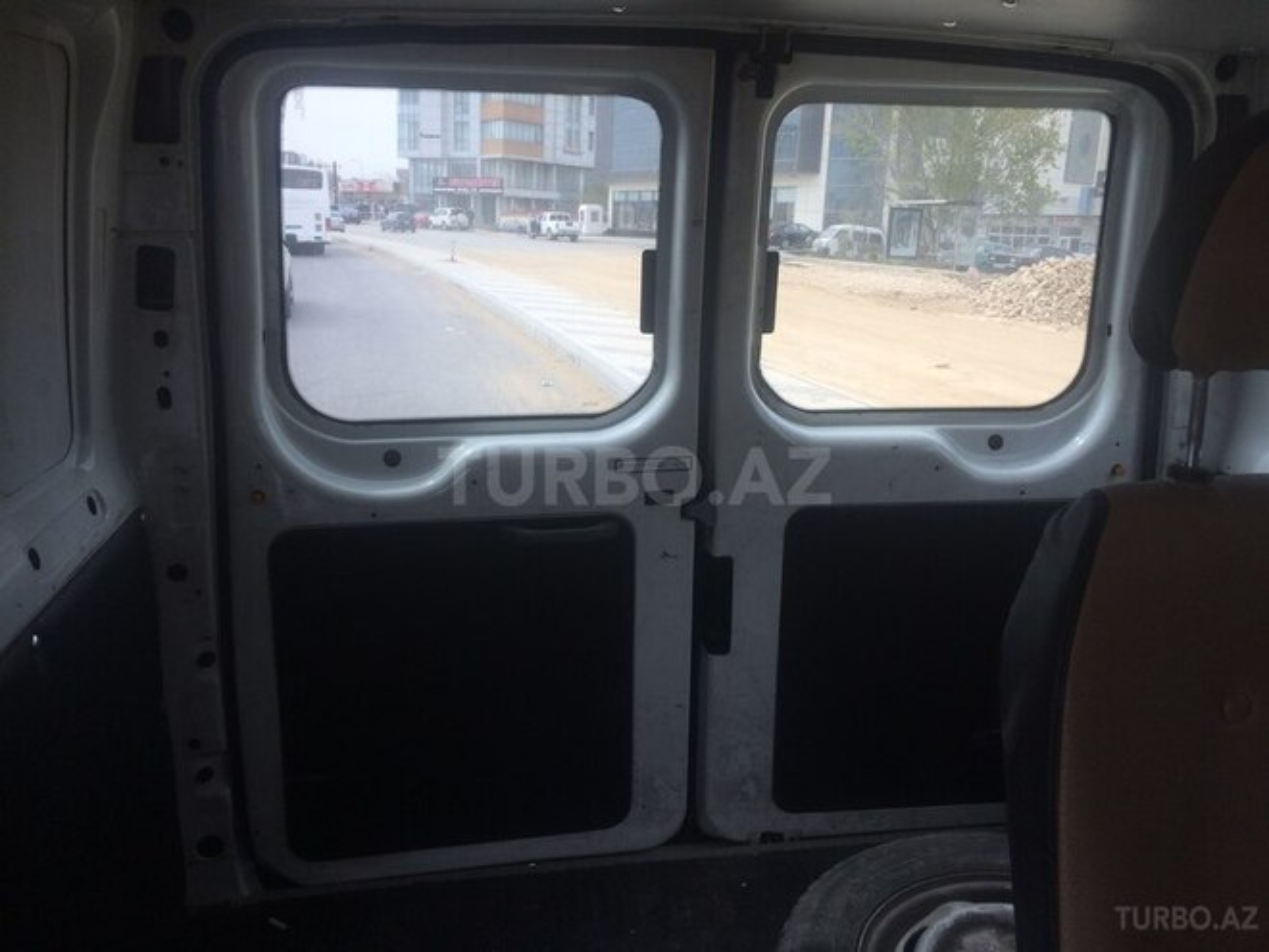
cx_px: 634
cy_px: 476
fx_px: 1063
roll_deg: -4.2
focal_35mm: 29
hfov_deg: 61.7
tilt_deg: -16.1
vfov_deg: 48.2
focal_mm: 4.15
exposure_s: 1/720
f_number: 2.2
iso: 32
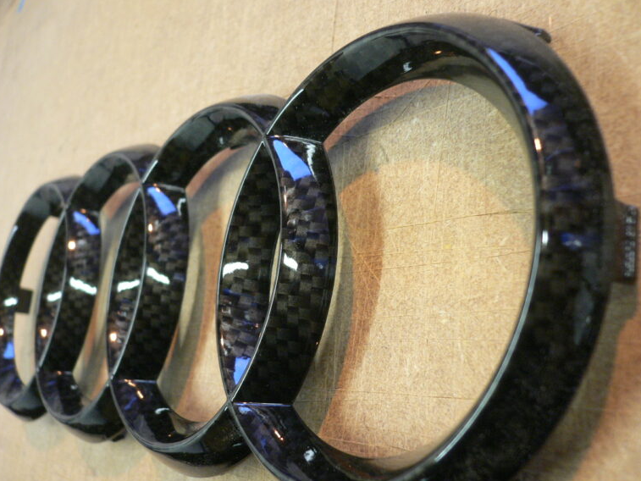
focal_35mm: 37
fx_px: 685
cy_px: 252
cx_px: 315
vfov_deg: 38.7
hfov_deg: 50.1
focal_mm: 5.8
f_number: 2.8
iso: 200
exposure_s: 1/15
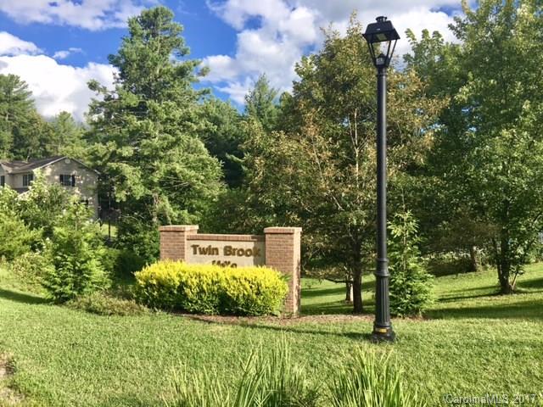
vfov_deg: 48.2
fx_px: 455
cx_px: 272
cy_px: 204
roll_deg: +0.1
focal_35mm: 29
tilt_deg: +0.5
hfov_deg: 61.7
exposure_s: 1/938
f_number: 2.2
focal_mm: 4.15
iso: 25
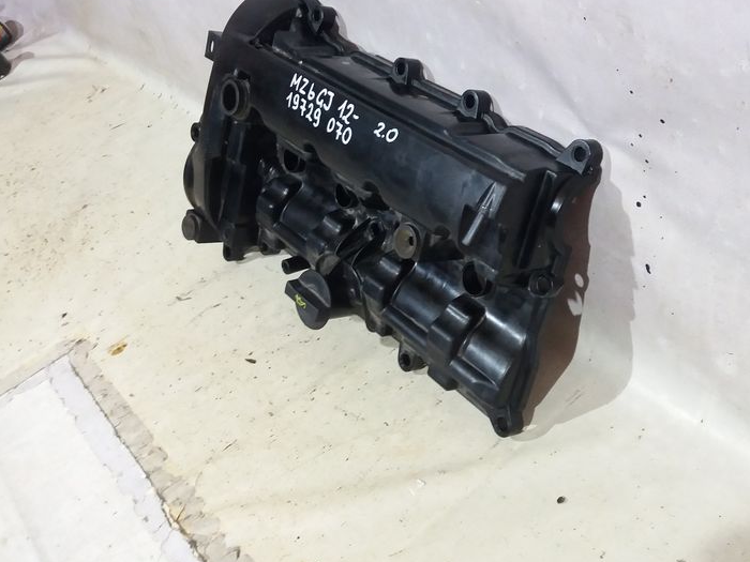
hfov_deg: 46.5
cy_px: 221
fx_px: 867
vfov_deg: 35.8
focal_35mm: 40
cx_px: 448
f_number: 1.9
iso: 200
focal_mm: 3.7
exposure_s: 1/17
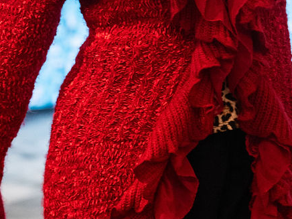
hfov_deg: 8.3
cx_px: 216
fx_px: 1999
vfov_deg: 6.2
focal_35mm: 237
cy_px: -35
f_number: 2.8
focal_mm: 70
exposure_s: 1/125
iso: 2000
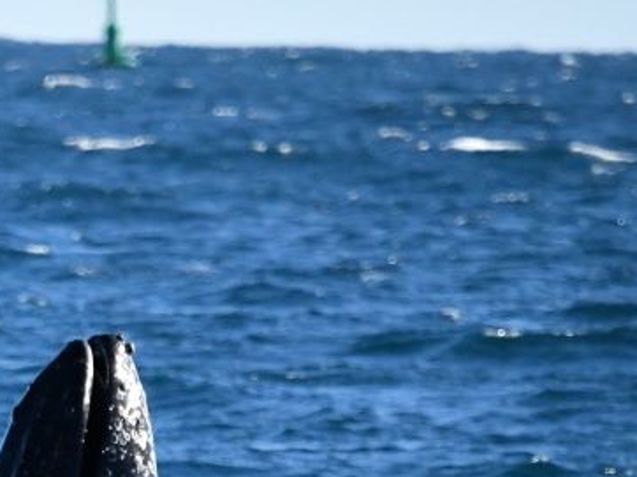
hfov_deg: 1.6
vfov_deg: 1.2
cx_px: 60
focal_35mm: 1276
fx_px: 23465
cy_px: 416
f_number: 6.3
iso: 2800
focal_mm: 600
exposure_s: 1/8000
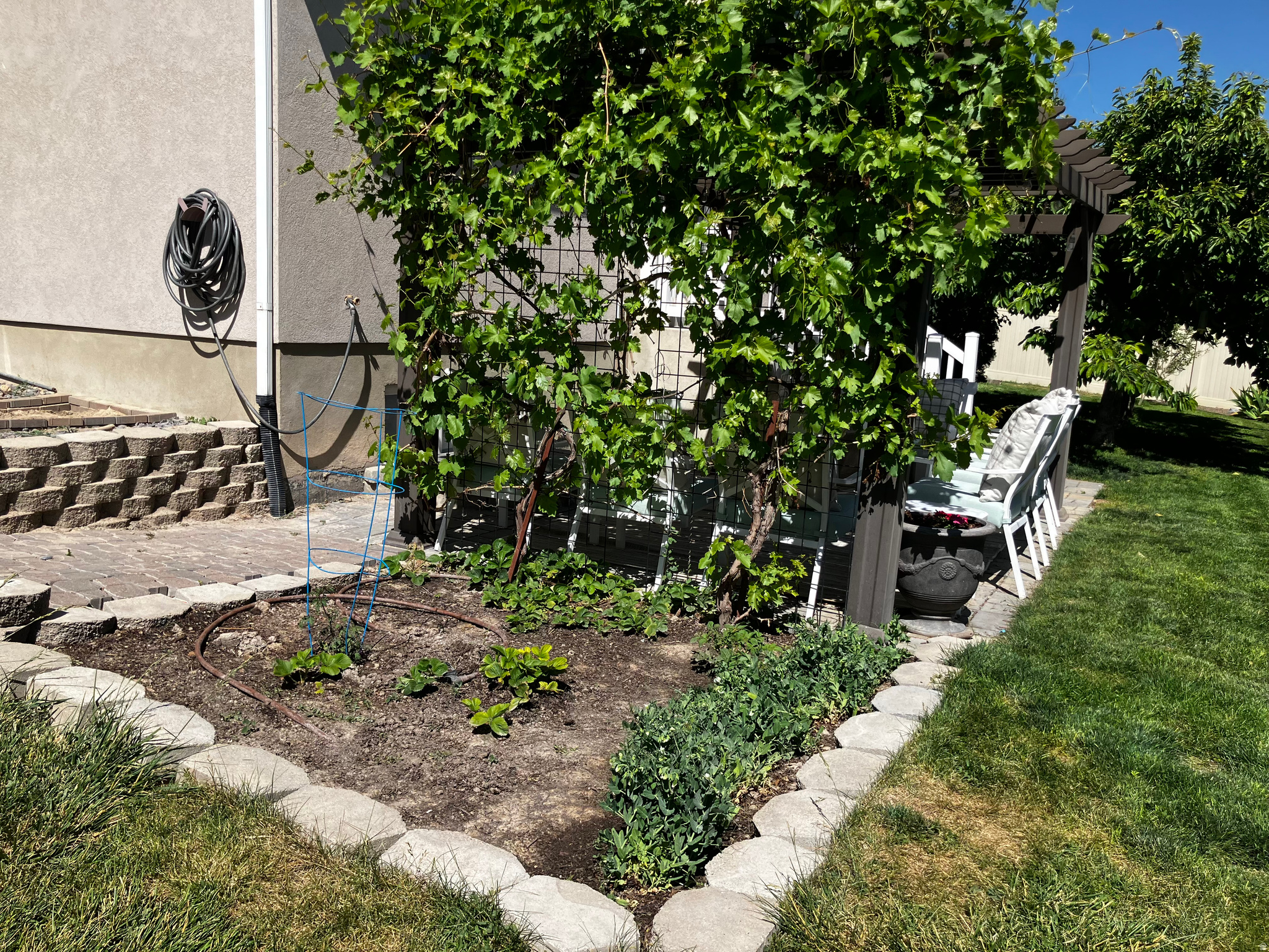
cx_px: 634
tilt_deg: -9.7
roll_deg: -2.5
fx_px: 1026
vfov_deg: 49.7
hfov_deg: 63.4
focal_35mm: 28
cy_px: 476
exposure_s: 1/2114
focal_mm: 3.99
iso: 32
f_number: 1.8
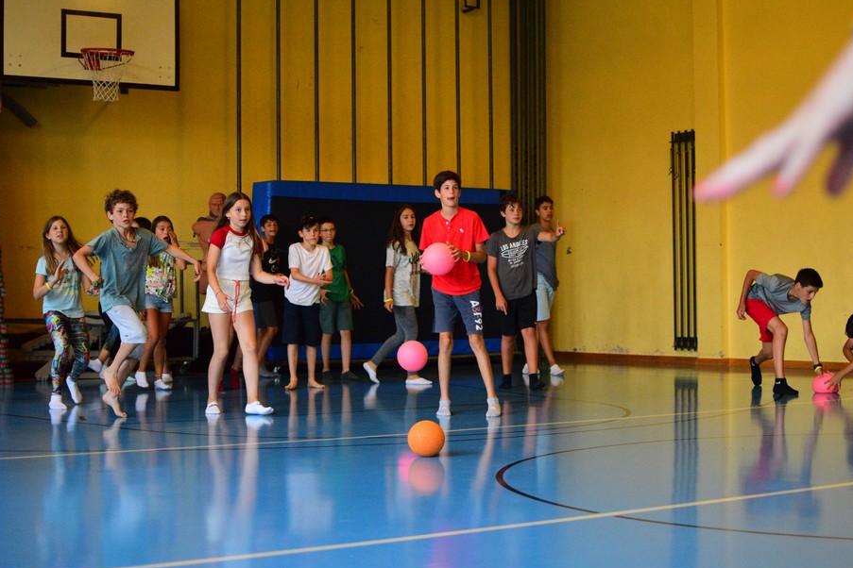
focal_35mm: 60
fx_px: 1411
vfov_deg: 22.8
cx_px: 438
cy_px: 269
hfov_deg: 33.6
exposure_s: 1/640
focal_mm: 35
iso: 3200
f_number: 1.8
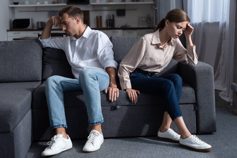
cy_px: 79
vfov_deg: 26.0
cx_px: 118
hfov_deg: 38.2
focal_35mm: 52
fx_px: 342
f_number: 4
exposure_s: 1/200
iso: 100
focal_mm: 52
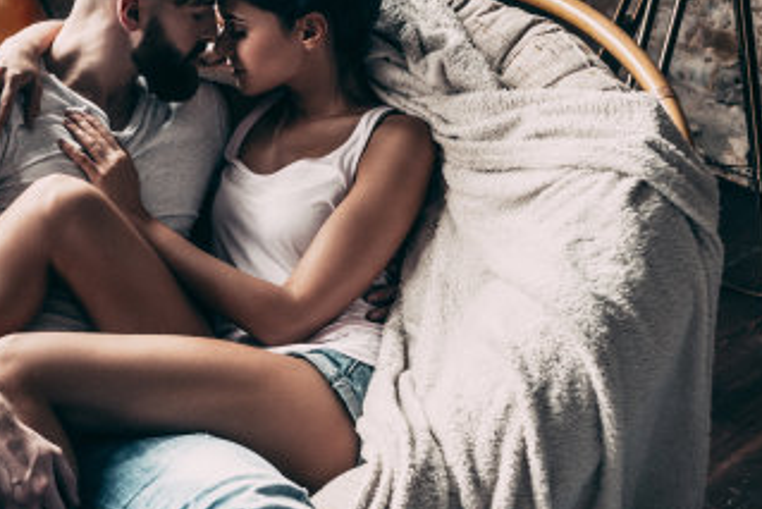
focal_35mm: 96
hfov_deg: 20.8
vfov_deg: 14.3
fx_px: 2033
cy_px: 306
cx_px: 67
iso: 640
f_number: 3.2
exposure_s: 1/100
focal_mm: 50
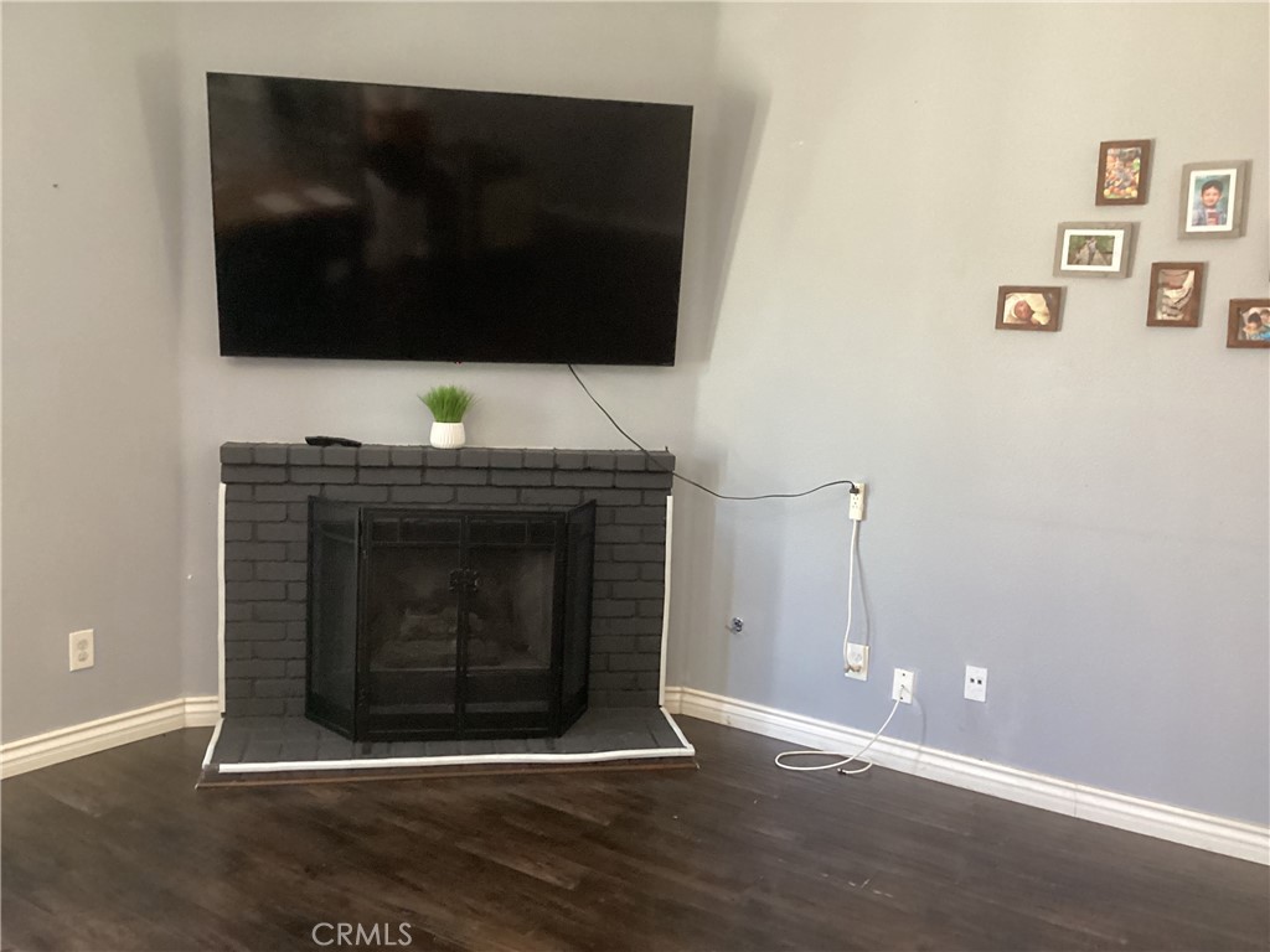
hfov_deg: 58.4
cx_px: 635
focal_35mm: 31
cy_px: 476
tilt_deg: -8.5
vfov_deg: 45.4
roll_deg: -1.5
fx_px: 1137
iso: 400
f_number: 2.4
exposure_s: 1/40
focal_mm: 3.3
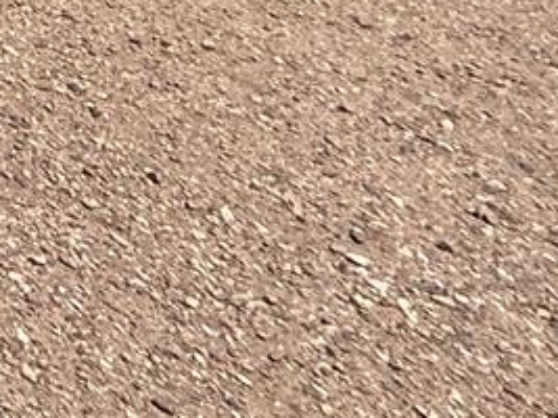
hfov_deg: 12.1
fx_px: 1353
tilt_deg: -5.4
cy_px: -727
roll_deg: +0.4
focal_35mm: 84
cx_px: -1053
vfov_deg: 12.0
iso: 50
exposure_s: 1/3460
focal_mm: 2.22
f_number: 2.2
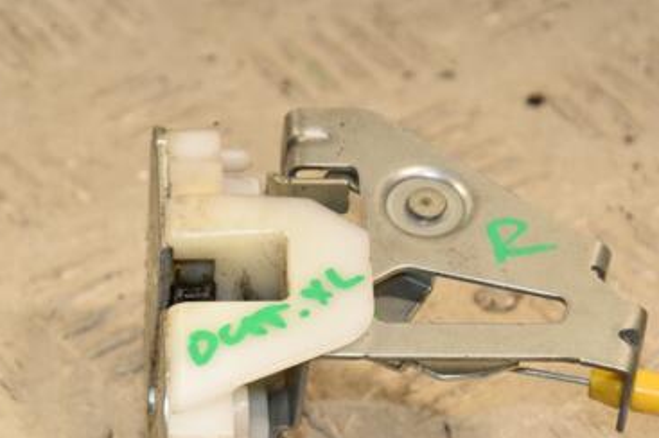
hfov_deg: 8.0
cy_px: 285
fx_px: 4715
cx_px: 251
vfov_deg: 5.3
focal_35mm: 258
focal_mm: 105
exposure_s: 1/200
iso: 800
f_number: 7.1
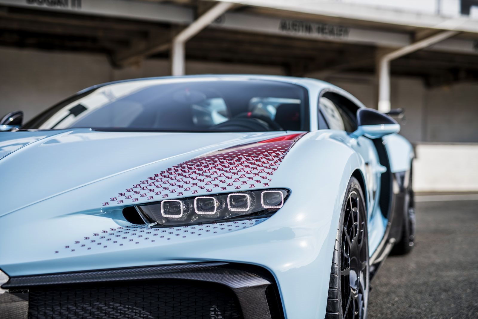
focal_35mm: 50
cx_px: 239
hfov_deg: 39.6
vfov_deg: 27.0
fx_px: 664
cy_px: 160
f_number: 2.2
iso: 31
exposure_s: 1/400
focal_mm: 50
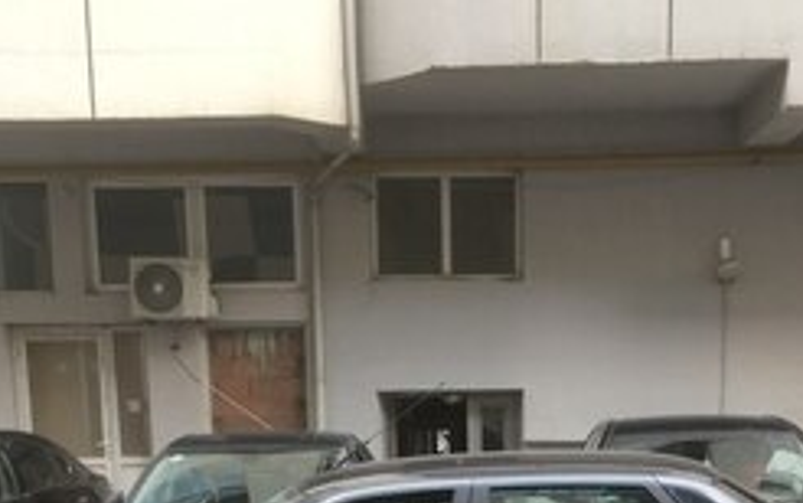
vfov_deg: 19.4
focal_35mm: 62
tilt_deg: -10.1
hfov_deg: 32.9
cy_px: 643
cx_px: 437
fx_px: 1357
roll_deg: +0.5
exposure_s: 1/100
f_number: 2.2
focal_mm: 4.15
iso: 32
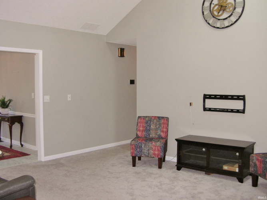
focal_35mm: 42
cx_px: 134
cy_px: 100
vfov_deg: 34.3
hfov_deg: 44.8
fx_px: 324
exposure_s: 1/60.1
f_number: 2.8
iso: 70
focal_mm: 6.9
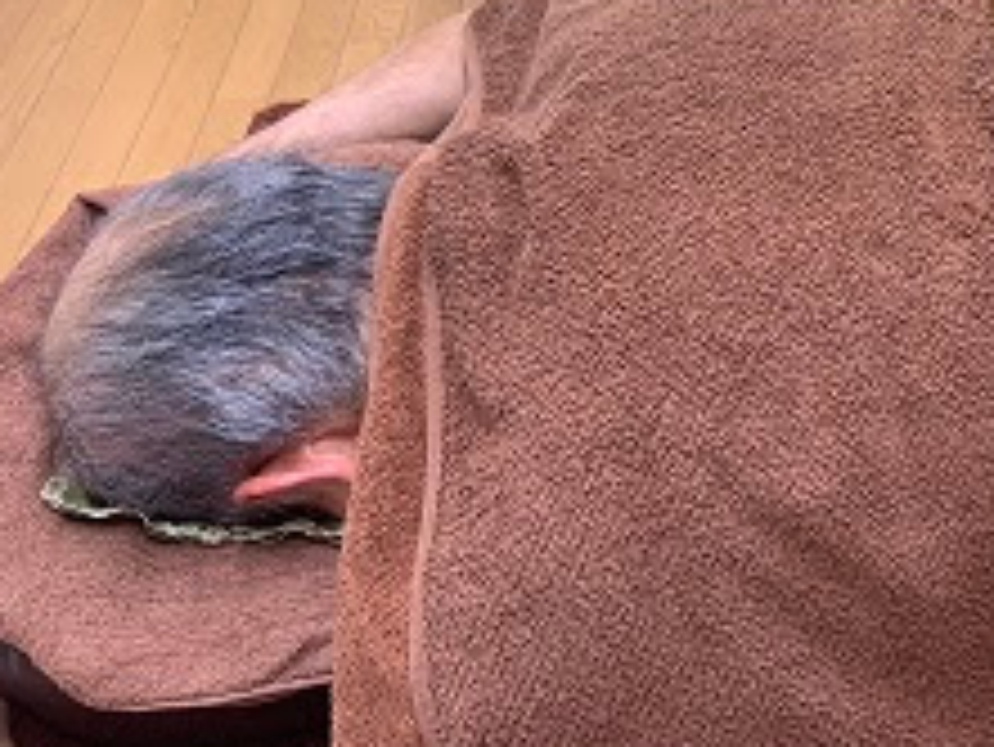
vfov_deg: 29.9
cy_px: 117
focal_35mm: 47
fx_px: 1350
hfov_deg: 38.0
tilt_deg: -41.4
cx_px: 873
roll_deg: -1.0
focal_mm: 4.25
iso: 64
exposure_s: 1/50
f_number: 1.8
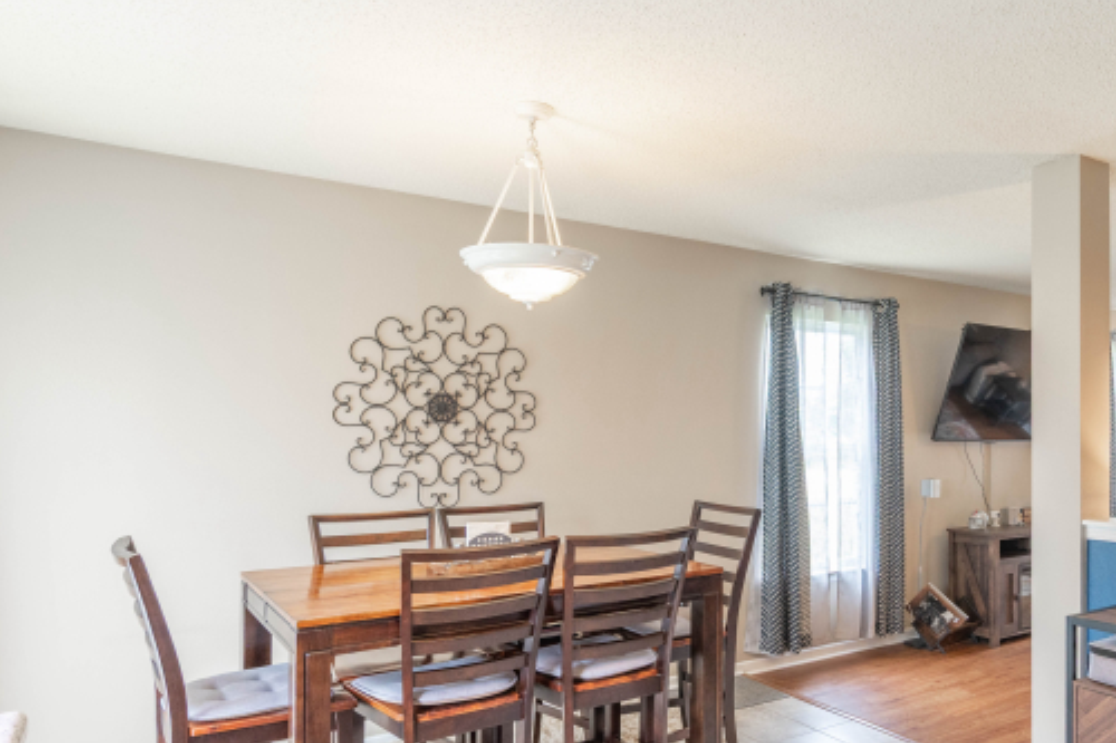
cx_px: 753
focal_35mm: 27
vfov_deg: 47.8
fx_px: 837
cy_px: 411
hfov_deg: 65.4
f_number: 7.1
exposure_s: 1/15
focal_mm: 18
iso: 250
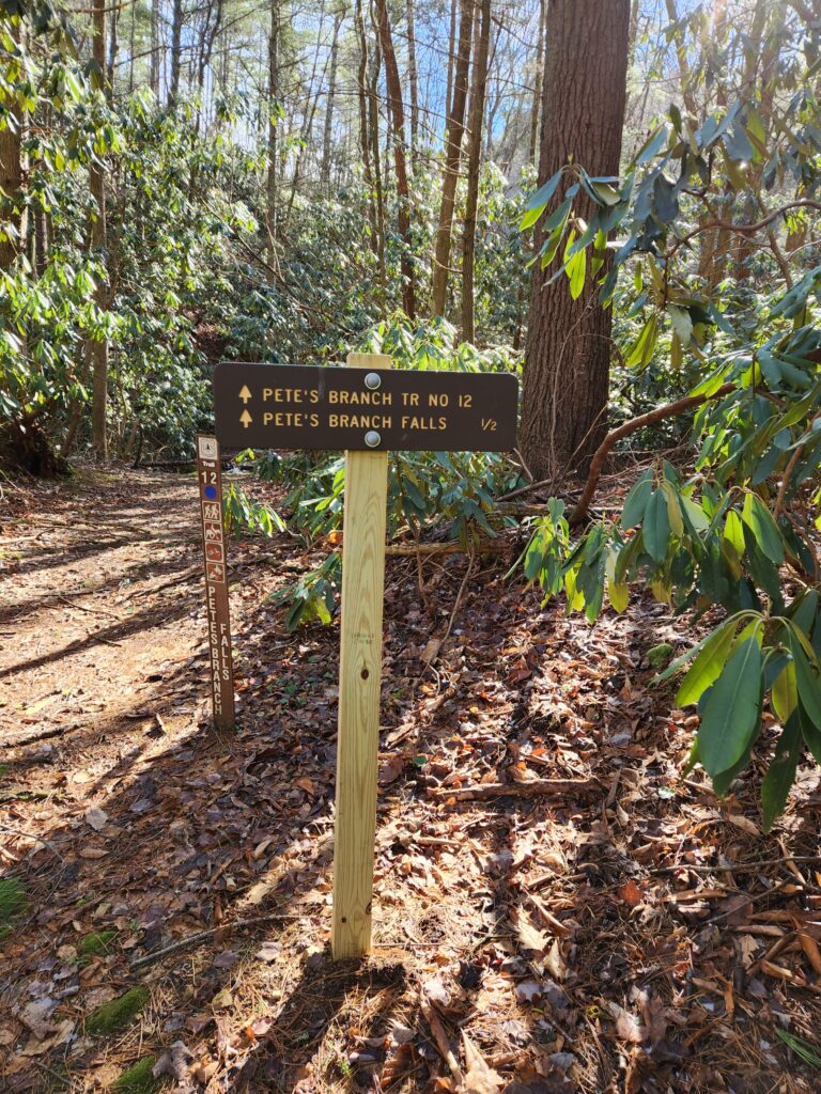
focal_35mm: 23
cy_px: 547
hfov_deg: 58.9
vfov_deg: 73.9
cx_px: 410
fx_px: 727
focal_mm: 5.4
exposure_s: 1/180
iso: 40
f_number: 1.8
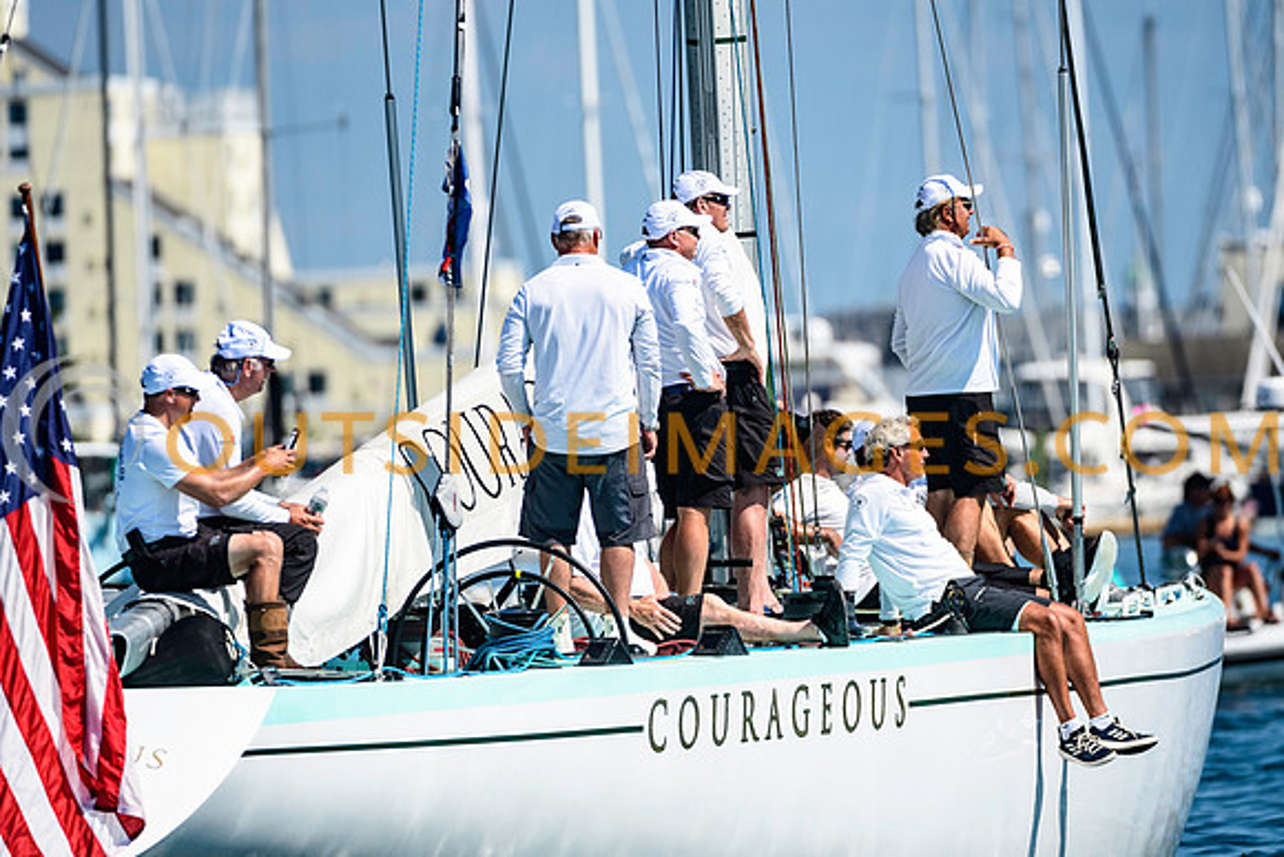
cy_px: 428
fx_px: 19264
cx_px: 642
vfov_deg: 2.5
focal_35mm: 540
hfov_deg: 3.8
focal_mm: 360
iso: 400
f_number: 5.6
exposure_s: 1/3200
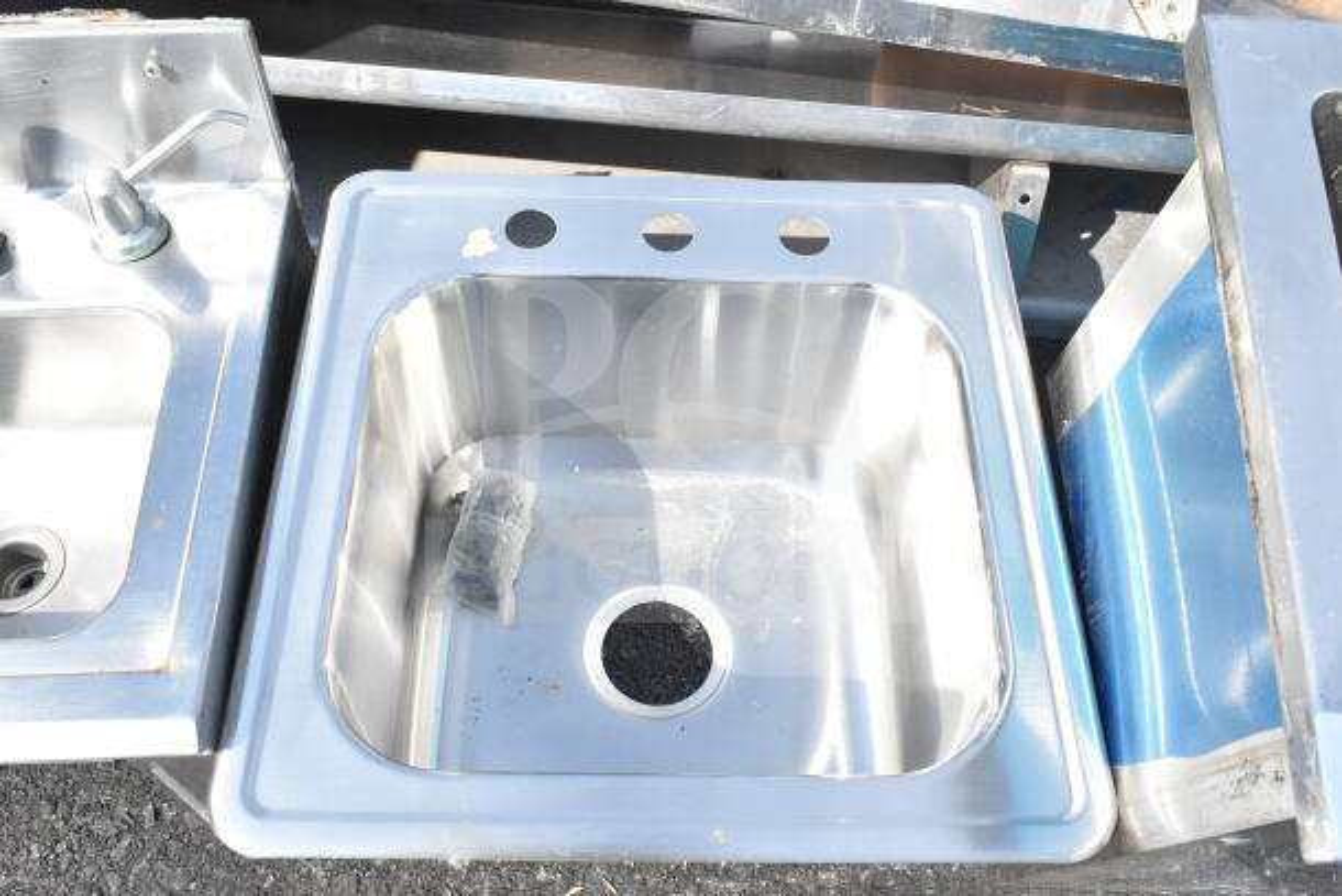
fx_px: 1230
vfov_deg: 40.0
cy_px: 448
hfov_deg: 57.2
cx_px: 671
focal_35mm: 33
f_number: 13
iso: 1600
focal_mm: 22
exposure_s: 1/640
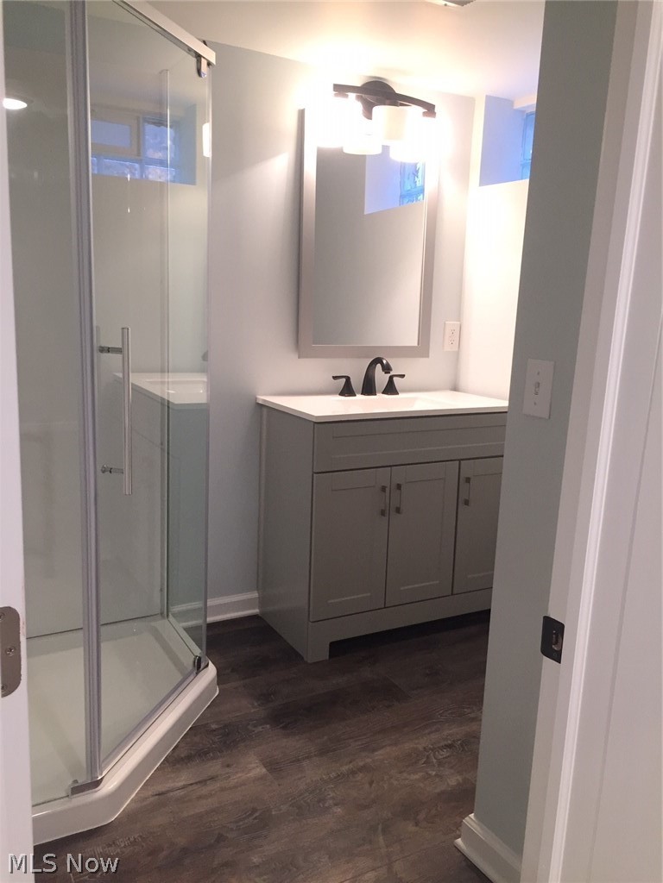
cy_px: 442
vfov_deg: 61.7
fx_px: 741
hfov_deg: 48.2
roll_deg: -2.7
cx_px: 332
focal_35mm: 29
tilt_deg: -10.2
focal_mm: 4.15
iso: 100
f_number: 2.2
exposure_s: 1/30
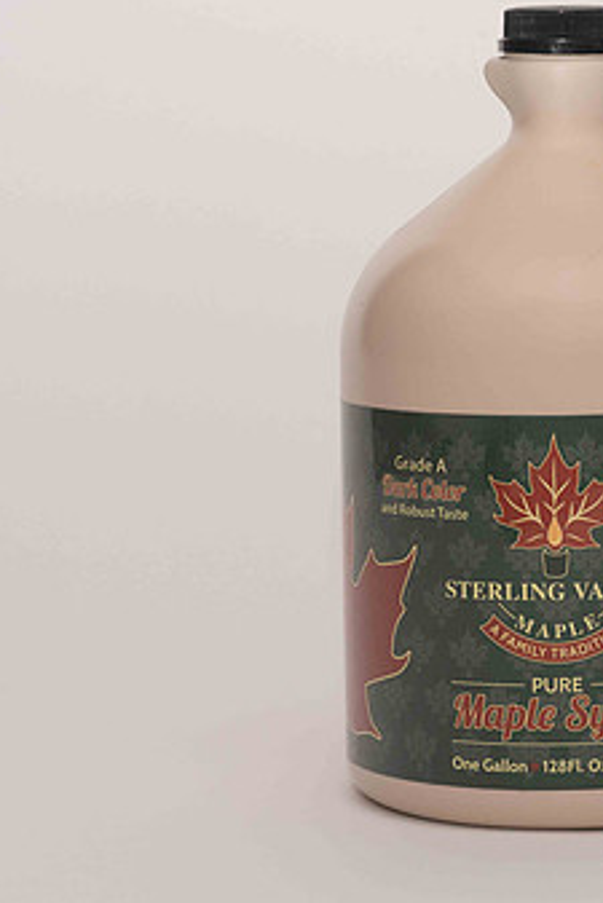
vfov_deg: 14.0
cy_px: 425
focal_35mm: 147
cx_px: 606
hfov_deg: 9.3
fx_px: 3689
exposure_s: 1/100
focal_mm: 85
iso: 400
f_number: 13
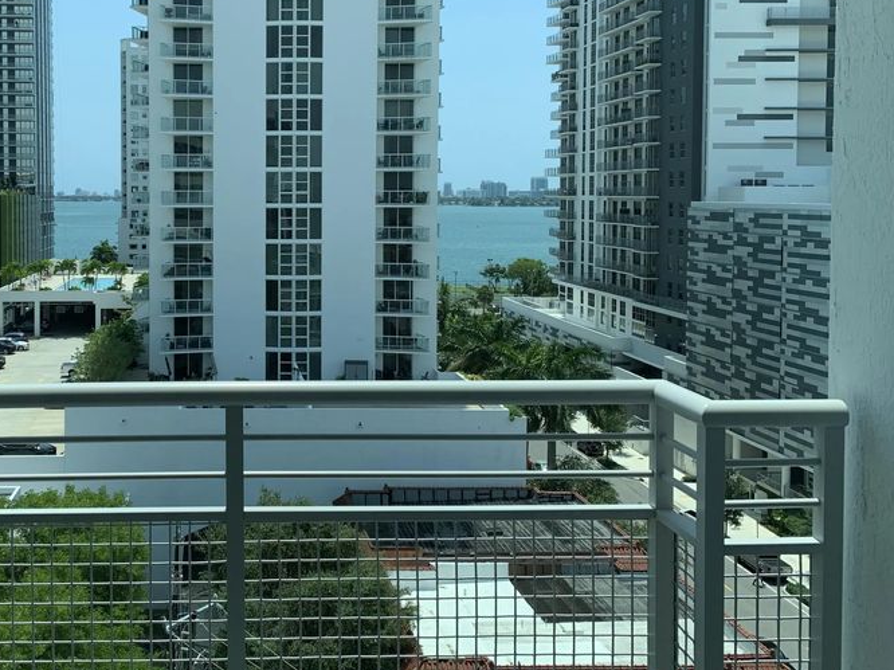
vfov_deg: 35.7
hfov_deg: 45.3
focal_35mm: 40
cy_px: 238
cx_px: 230
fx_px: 1033
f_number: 1.8
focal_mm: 4.25
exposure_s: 1/1812
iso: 25
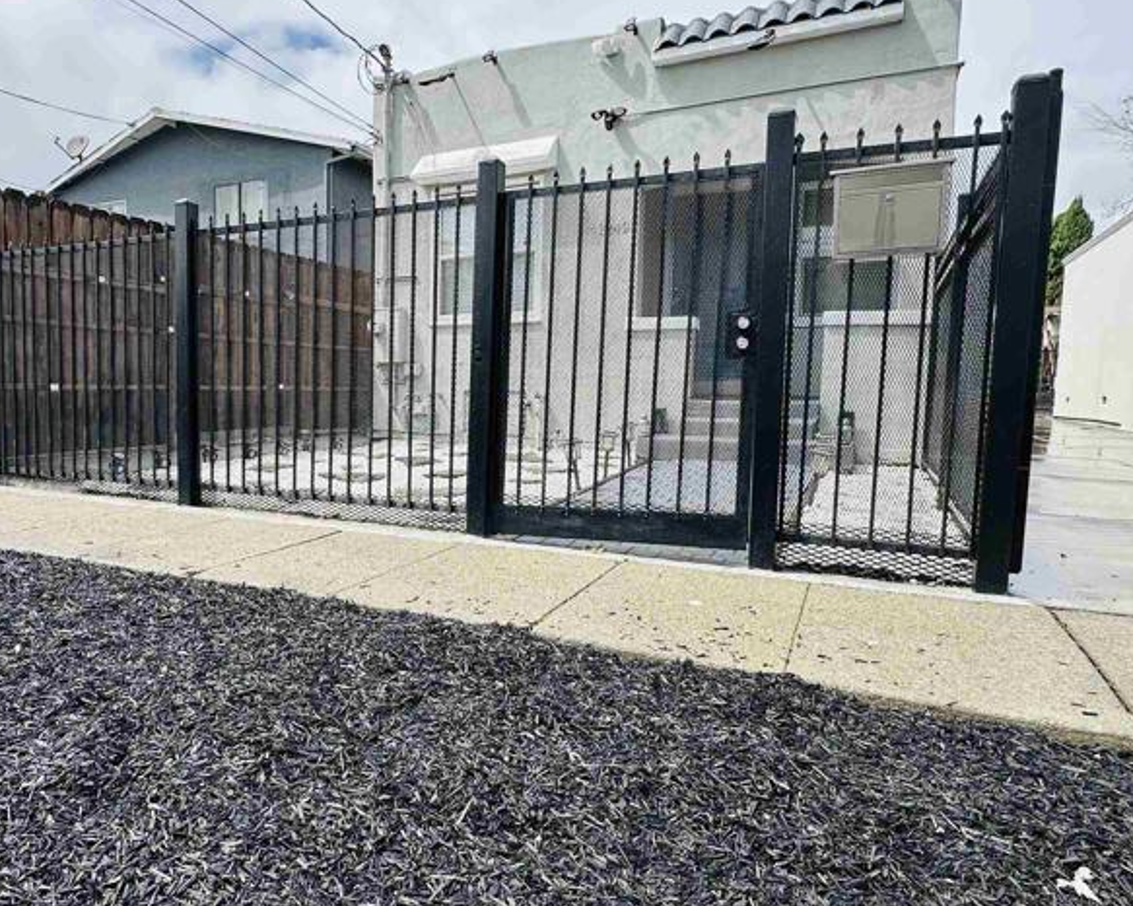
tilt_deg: -5.2
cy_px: 470
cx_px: 435
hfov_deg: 69.4
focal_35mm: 24
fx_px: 805
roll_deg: -1.0
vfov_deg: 58.7
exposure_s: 1/1335
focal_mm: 2.22
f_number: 2.2
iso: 40
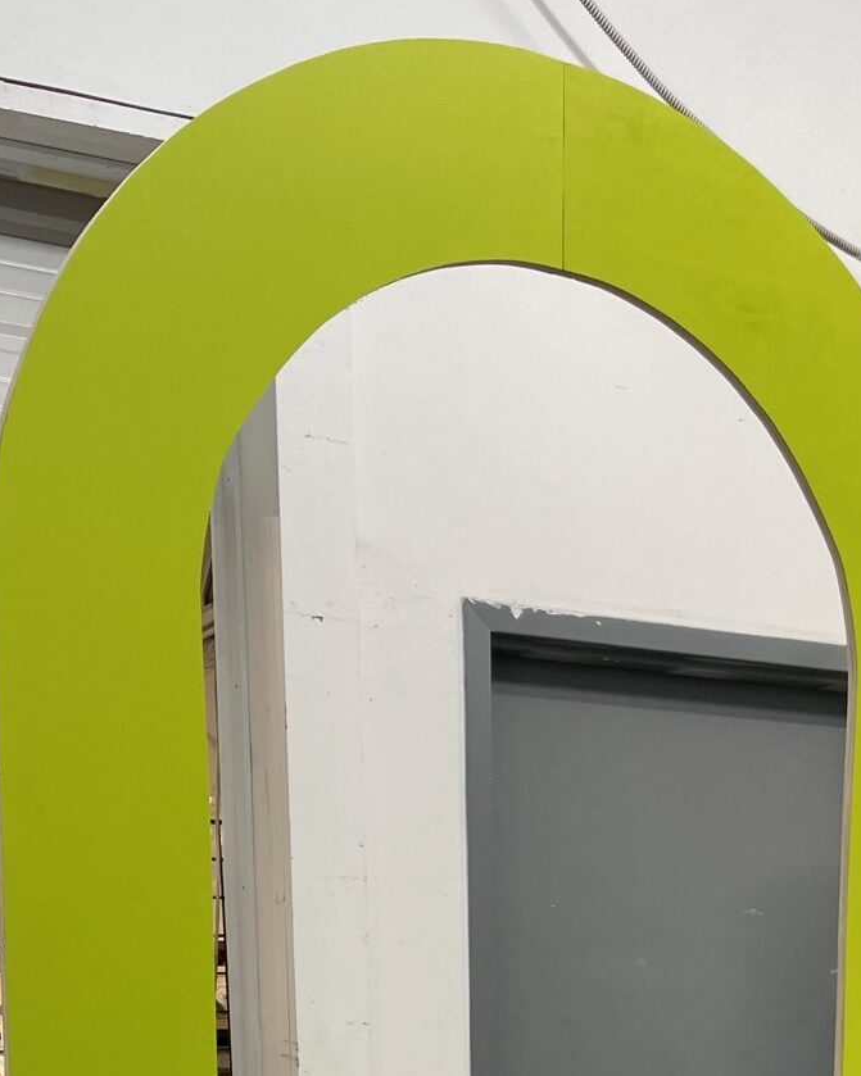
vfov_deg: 27.3
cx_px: 576
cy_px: 1286
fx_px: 1943
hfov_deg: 24.9
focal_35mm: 61
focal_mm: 4.2
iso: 80
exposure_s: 1/60
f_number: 1.6
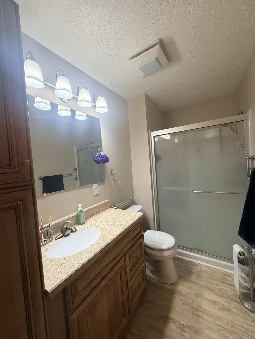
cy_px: 170
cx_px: 128
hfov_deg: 85.7
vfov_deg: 102.1
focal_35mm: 14
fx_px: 138
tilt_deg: -3.3
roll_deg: +3.4
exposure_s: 1/120
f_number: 2.2
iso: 200
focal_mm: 2.22
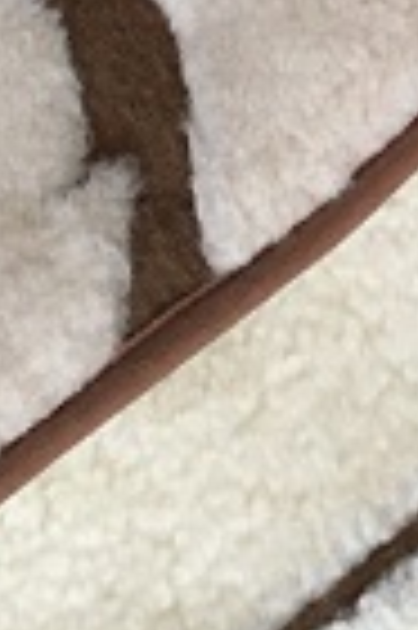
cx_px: 975
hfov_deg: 6.1
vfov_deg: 9.2
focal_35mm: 216
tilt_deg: -50.9
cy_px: -441
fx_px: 3771
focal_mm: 4.15
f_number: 2.2
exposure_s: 1/33
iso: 125
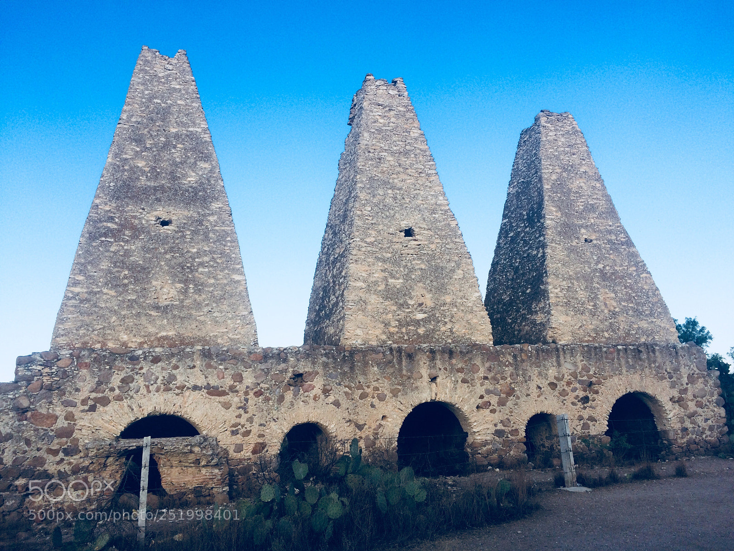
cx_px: 367
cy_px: 276
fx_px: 615
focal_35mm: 29
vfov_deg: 48.2
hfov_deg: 61.7
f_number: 2.2
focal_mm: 4.15
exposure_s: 1/855
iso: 32
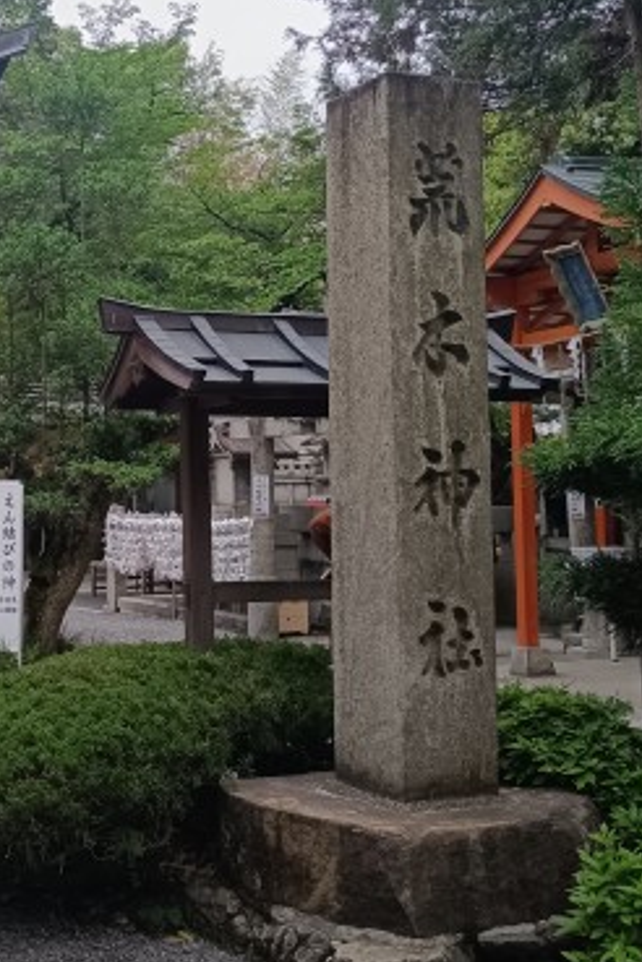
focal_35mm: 52
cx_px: 37
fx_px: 1391
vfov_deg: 38.1
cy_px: 404
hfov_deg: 25.0
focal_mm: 6.14
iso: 444
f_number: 1.65
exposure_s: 1/100
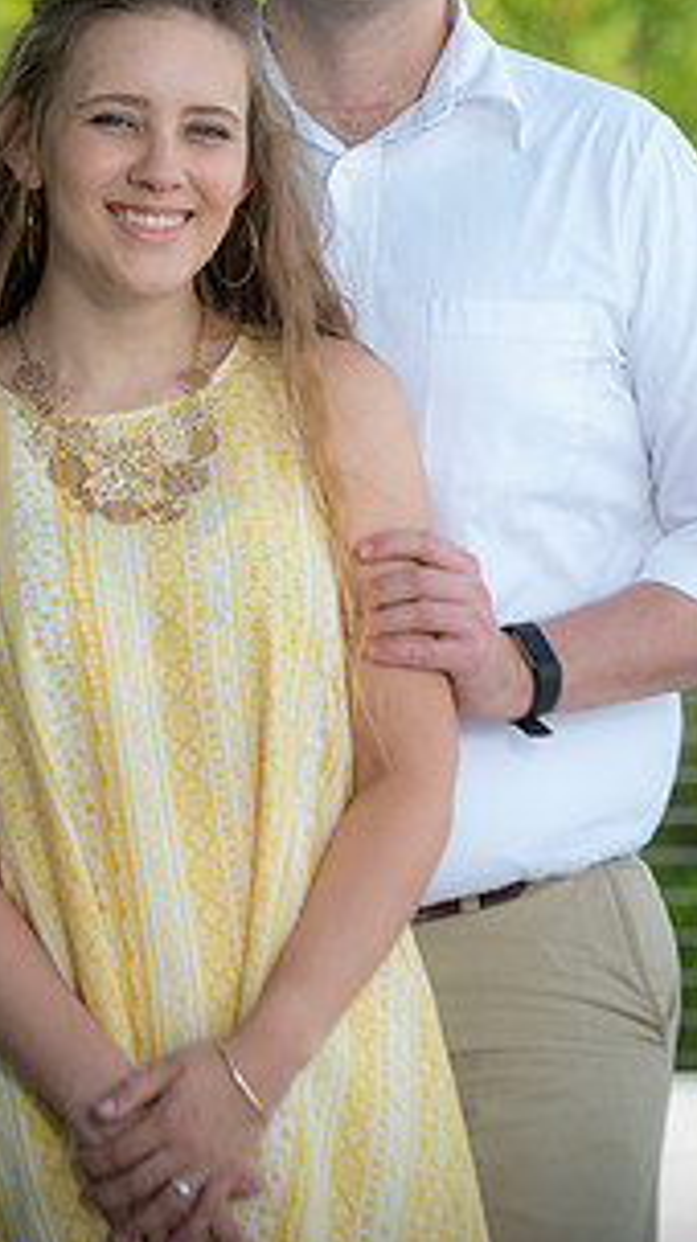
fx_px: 5629
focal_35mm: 171
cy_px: 381
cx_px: 330
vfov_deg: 12.6
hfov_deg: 7.1
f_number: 4
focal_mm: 110
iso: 50
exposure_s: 1/125
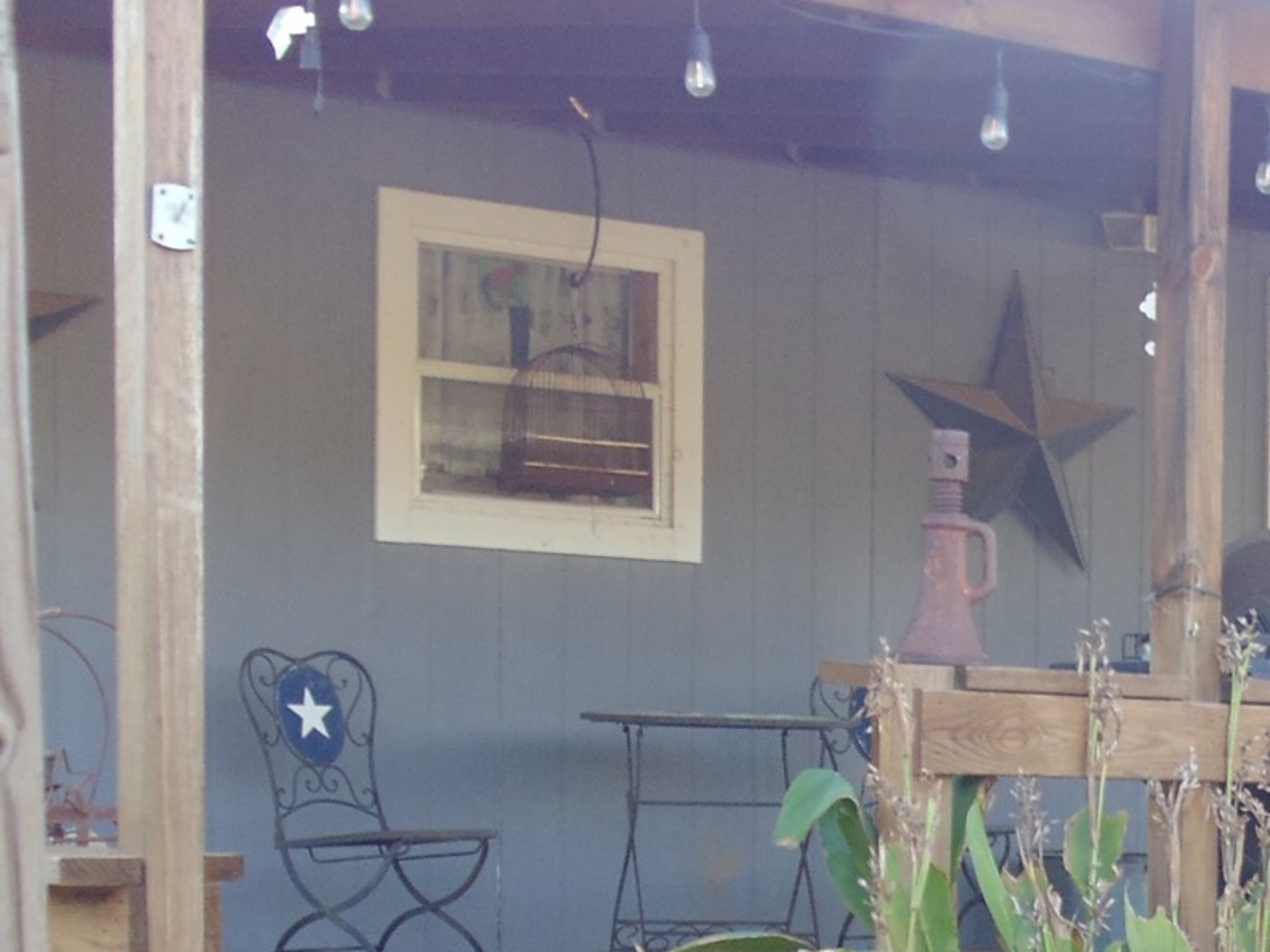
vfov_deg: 13.6
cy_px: 1103
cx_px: 1570
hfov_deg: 17.6
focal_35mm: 106
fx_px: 3889
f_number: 3.6
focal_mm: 7.4
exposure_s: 1/40
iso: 80
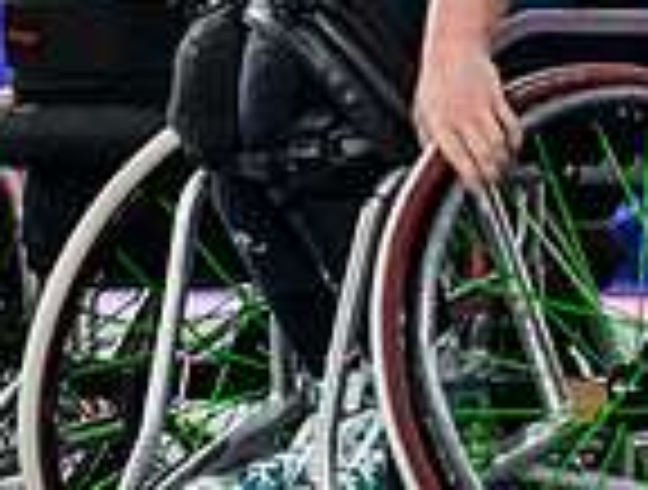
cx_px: -791
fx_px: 7889
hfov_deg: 4.6
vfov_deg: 3.6
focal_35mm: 420
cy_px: -173
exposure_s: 1/1600
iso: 2500
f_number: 3.2
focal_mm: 96
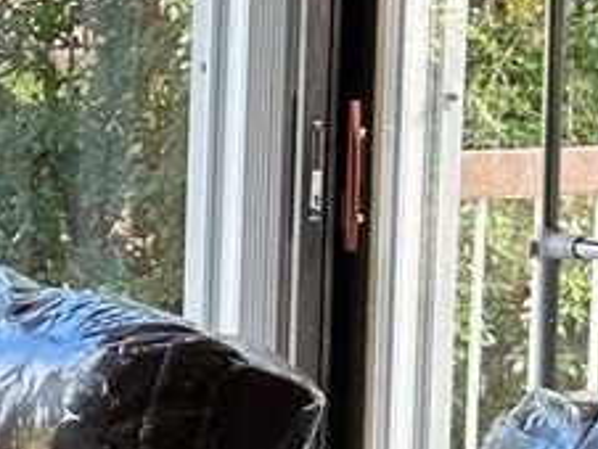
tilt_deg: -5.1
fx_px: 3182
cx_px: -513
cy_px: 174
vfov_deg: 8.1
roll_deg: -0.3
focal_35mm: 184
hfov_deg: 10.1
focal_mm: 5.7
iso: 32
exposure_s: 1/120
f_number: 1.5
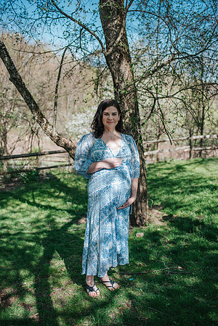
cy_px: 163
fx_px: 318
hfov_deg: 37.9
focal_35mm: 35
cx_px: 109
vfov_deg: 54.4
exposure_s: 1/1000
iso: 125
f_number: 2.5
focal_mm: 35
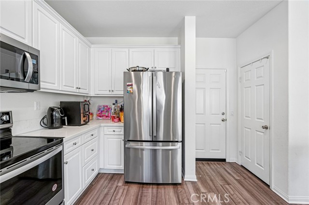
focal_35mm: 14
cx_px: 154
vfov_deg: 81.1
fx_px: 120
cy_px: 102
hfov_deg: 104.3
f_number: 8
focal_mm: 14
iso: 400
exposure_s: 1/40
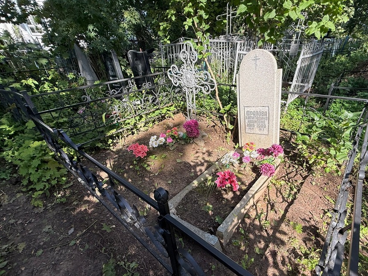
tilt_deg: -30.5
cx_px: 206
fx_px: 181
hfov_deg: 90.6
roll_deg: +3.9
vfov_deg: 74.1
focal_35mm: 17
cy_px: 162
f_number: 2.2
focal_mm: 2.22
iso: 50
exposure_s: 1/416
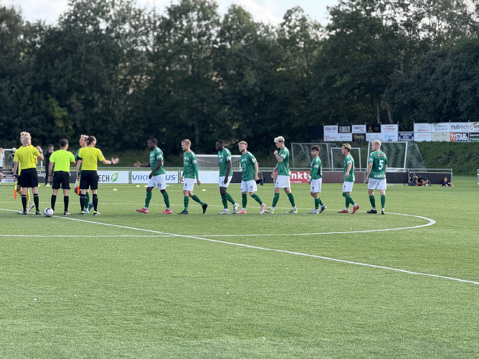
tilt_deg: -1.4
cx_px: 240
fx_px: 1661
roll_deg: -0.7
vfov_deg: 12.3
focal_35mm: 120
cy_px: 180
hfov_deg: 16.4
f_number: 2.8
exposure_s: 1/346
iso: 64
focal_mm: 15.66
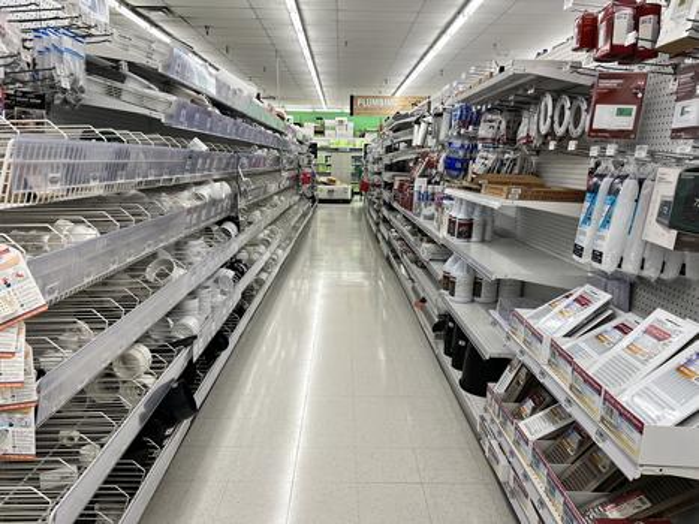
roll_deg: -0.9
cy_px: 262
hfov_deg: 67.3
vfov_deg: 53.0
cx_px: 350
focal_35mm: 26
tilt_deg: -12.1
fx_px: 525
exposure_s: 1/120
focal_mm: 5.7
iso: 40
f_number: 1.5
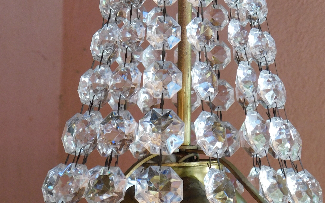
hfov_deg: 22.5
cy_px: 29
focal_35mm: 92
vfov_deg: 14.1
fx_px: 815
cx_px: 182
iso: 125
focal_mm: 9
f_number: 3.8
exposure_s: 1/30
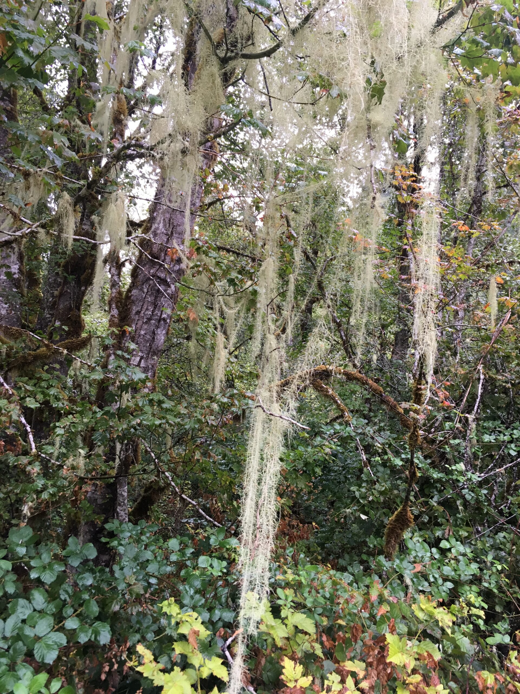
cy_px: 347
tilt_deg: +12.6
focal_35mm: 29
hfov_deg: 48.2
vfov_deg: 61.7
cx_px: 260
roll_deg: -0.4
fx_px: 581
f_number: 2.2
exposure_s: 1/30
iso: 25
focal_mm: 4.15
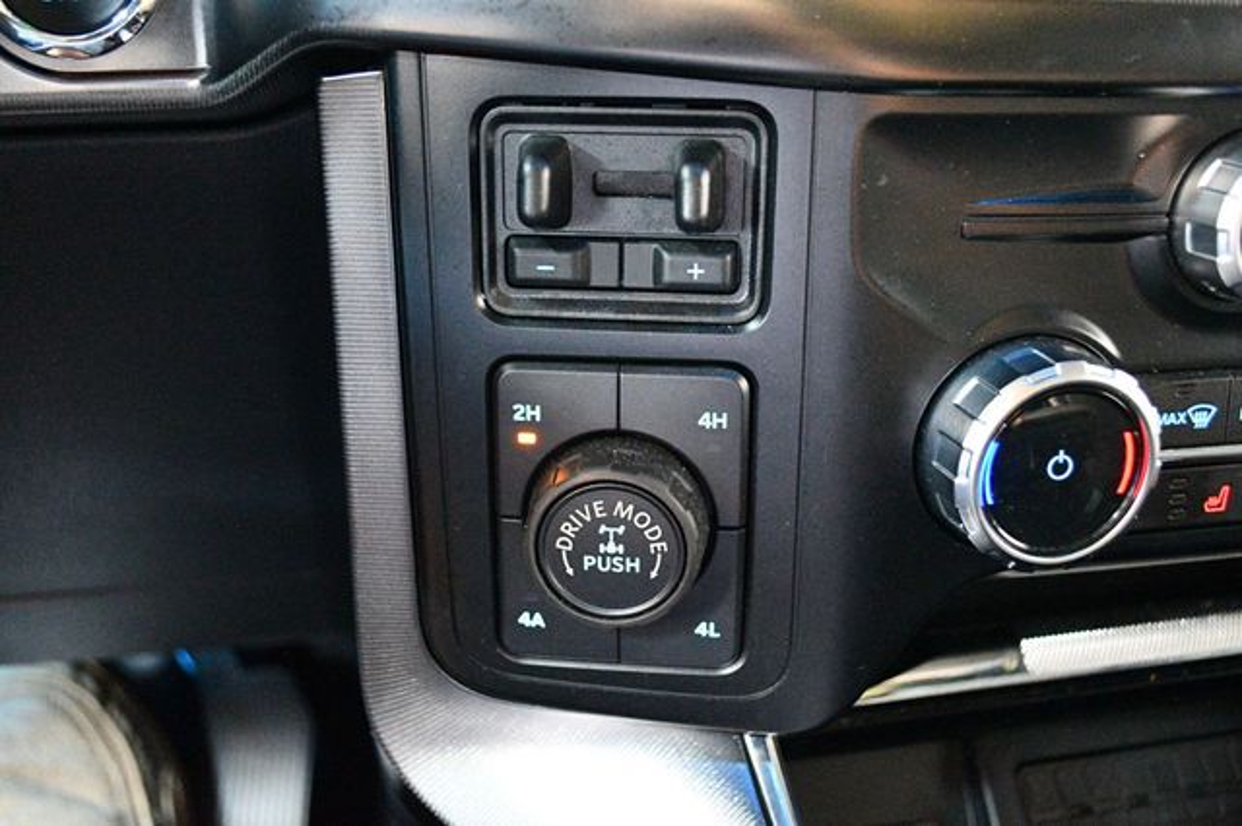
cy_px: 413
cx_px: 621
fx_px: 1241
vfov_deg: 36.8
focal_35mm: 36
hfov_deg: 53.2
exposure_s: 1/15
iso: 12800
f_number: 4
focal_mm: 24
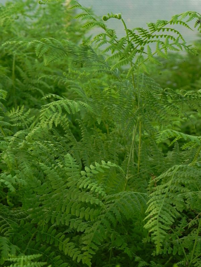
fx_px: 999
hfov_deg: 11.5
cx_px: 100
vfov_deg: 15.3
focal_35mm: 129
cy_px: 134
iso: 160
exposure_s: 1/30
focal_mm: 23
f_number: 5
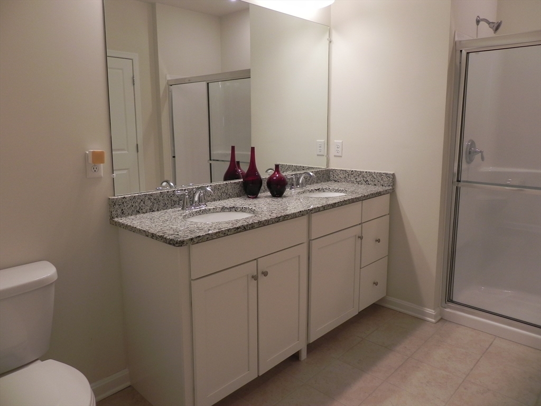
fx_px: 406
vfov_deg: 53.1
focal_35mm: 26
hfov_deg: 67.3
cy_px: 203
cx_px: 270
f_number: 3.2
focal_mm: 4.6
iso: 160
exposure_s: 1/61.8
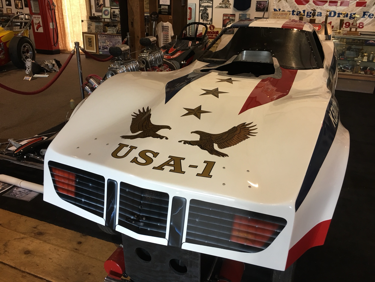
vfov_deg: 48.2
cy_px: 141
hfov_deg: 61.7
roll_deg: -1.7
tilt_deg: -23.6
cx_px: 188
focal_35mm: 29
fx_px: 314
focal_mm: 4.15
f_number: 2.2
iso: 32
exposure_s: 1/15
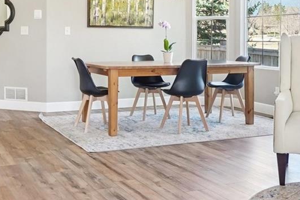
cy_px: 41
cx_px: 118
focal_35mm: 54
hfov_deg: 36.7
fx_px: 450
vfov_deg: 24.7
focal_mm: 12
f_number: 8
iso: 400
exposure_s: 1/20
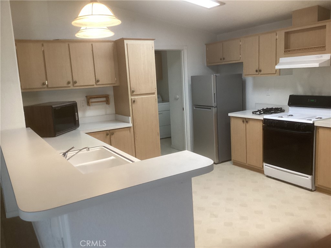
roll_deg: +1.4
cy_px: 124
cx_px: 166
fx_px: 296
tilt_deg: -8.7
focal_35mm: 31
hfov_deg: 58.4
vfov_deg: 45.4
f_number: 2.4
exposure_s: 1/60
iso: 250
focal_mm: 3.3
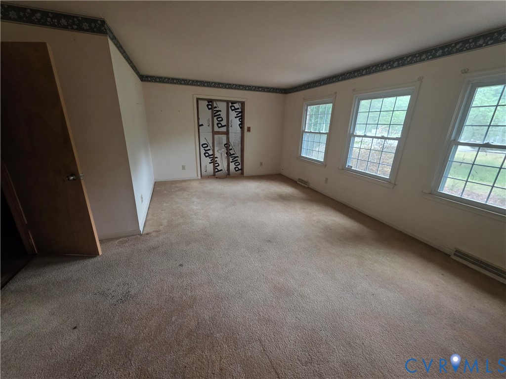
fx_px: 190
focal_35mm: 13
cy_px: 190
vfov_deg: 89.9
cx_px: 253
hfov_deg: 106.2
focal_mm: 2.2
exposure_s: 1/60
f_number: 1.9
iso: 500
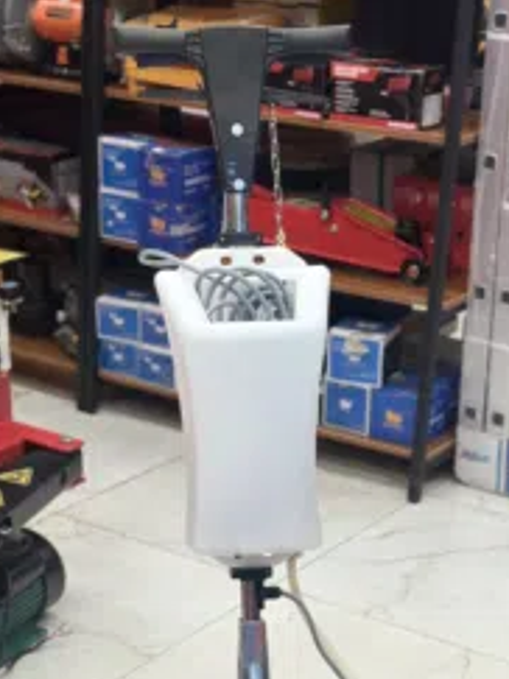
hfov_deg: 18.6
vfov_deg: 24.3
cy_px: 556
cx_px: 277
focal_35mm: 79
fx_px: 1550
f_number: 1.78
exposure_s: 1/225
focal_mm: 6.86
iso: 80
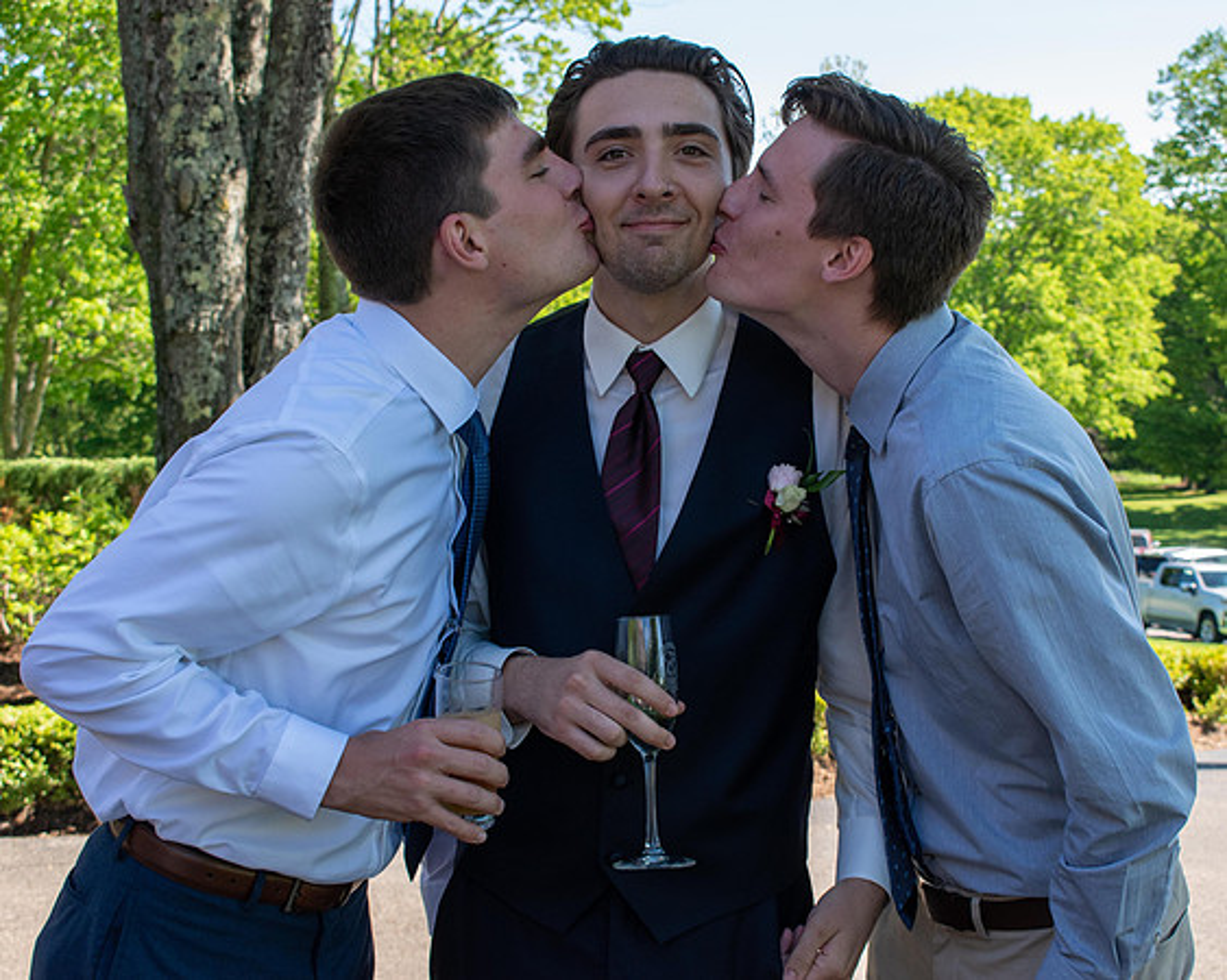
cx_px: 689
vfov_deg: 24.3
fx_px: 2277
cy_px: 460
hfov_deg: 30.1
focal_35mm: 63
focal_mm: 35
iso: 360
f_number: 8
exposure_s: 1/250
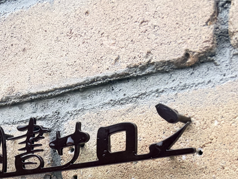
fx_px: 605
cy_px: 297
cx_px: -24
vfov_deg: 15.1
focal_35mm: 88
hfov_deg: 21.1
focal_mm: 5.96
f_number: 1.6
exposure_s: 1/235
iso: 125
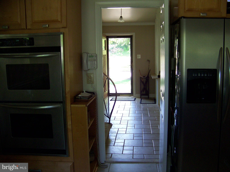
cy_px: 86
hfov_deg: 51.4
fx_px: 239
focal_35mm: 36
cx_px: 115
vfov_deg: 39.7
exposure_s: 1/30
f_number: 2.8
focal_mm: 5.85
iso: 125
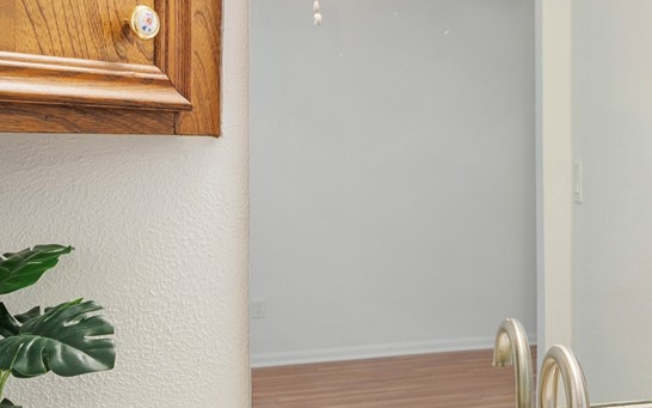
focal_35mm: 69
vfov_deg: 18.8
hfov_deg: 26.5
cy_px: 168
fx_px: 1226
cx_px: 782
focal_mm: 17
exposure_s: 1/2.5
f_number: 6.3
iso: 125
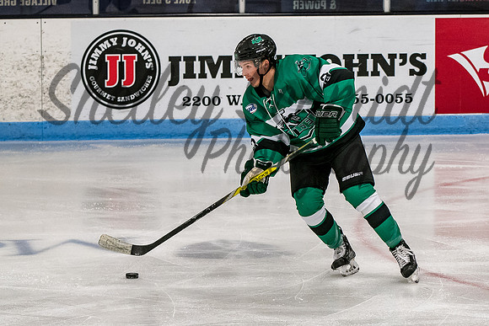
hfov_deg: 9.0
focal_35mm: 228
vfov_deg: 6.0
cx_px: 304
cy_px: 142
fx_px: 3101
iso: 2500
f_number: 4
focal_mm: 102
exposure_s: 1/800
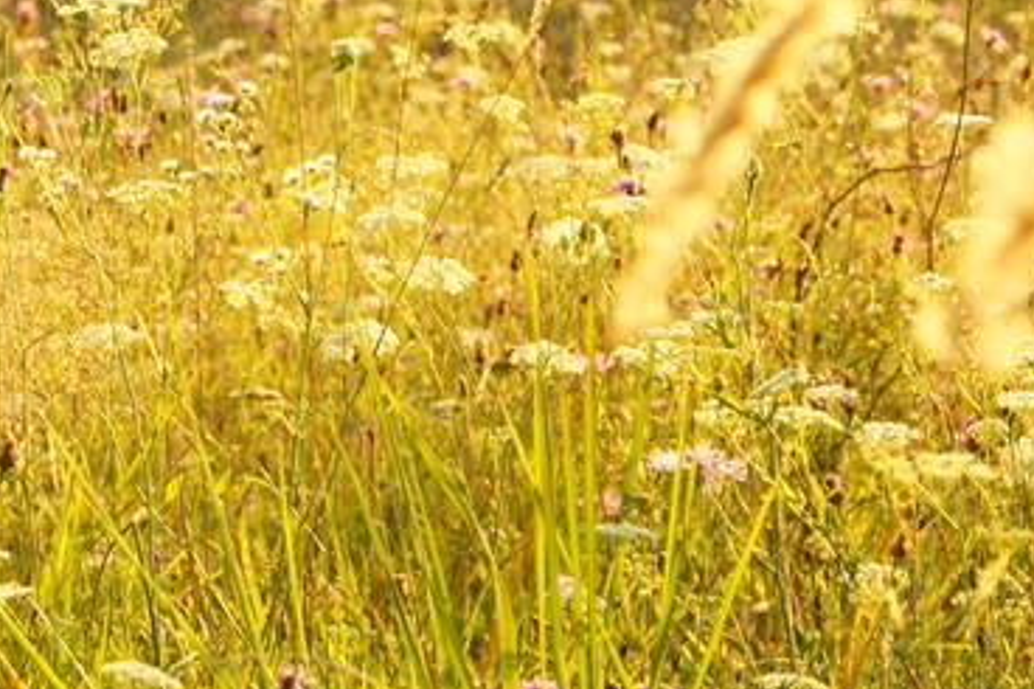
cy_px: -24
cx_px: 67
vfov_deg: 6.2
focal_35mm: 220
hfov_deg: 9.3
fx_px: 6316
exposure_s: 1/125
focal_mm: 60
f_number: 5.6
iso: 200
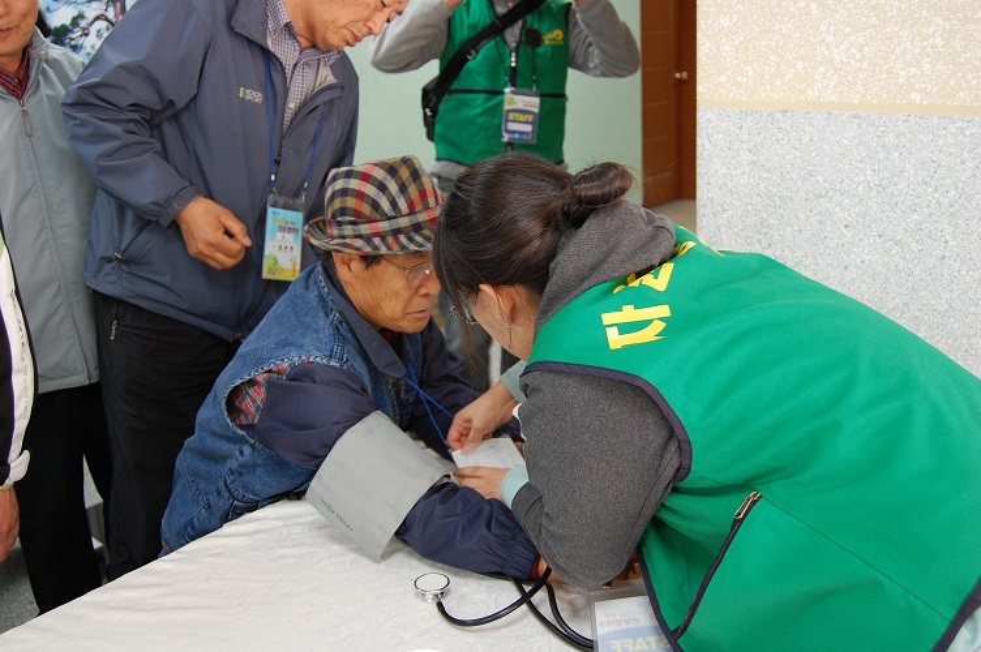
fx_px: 980
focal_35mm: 36
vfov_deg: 36.8
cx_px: 490
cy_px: 326
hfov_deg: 53.2
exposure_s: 1/50
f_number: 4
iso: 400
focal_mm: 24
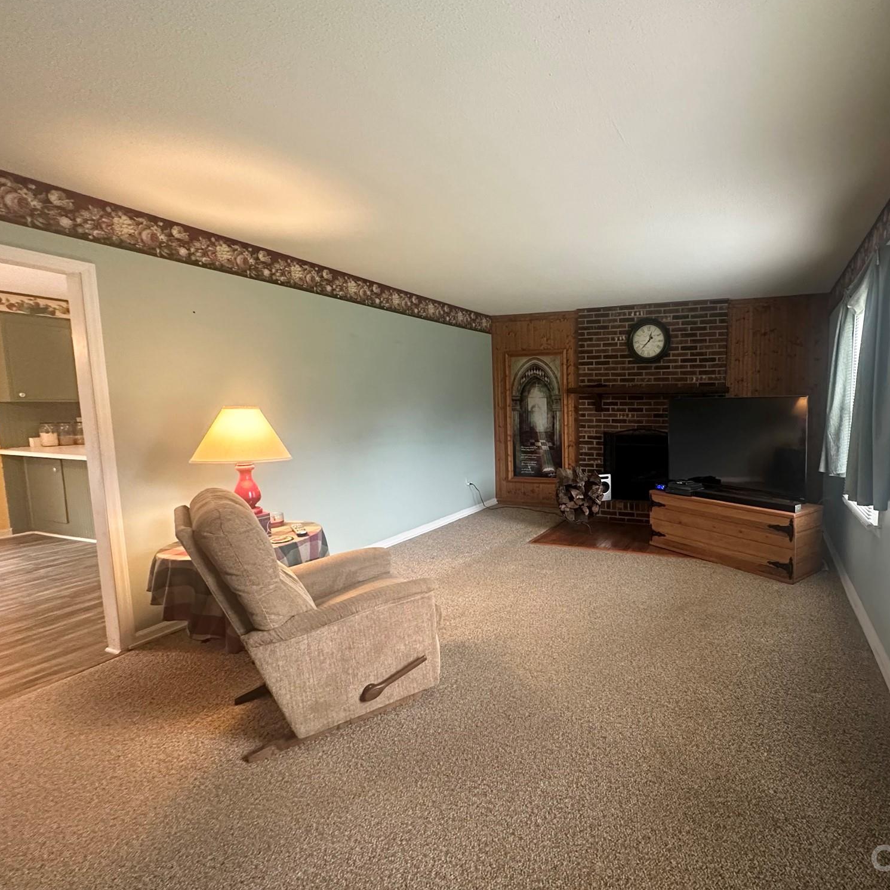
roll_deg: -0.2
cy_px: 452
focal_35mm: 17
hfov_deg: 81.0
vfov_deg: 84.0
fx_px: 495
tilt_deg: -6.2
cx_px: 598
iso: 640
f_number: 2.2
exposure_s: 1/60
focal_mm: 2.22
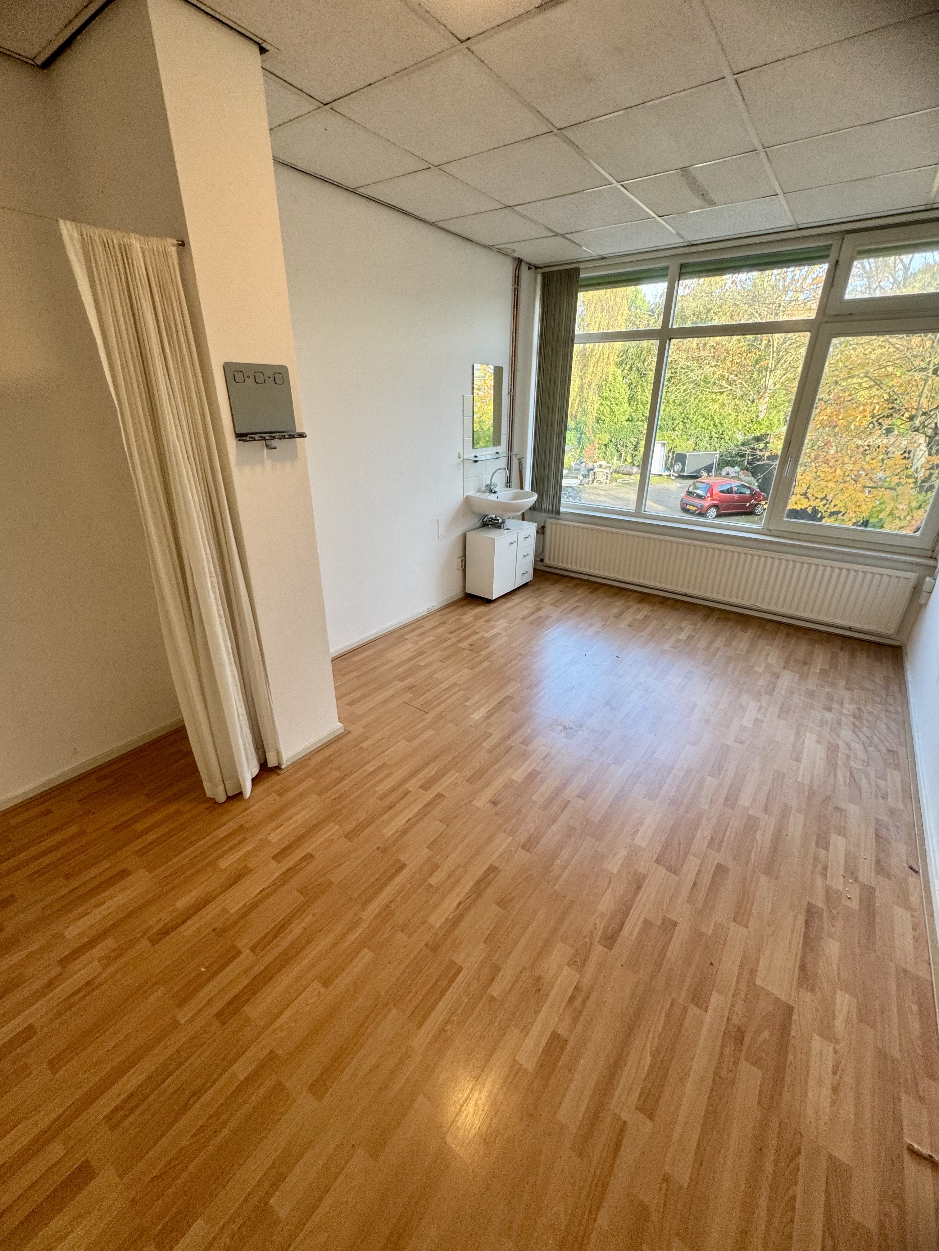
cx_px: 470
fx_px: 506
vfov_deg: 102.1
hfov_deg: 85.7
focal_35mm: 14
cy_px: 626
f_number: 2.2
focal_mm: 2.22
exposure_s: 1/100
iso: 125
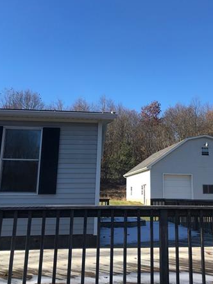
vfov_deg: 48.7
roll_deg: -0.9
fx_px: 311
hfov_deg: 37.5
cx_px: 137
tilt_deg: +15.7
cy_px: 118
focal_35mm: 38
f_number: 1.8
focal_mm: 3.99
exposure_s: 1/1212
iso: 20
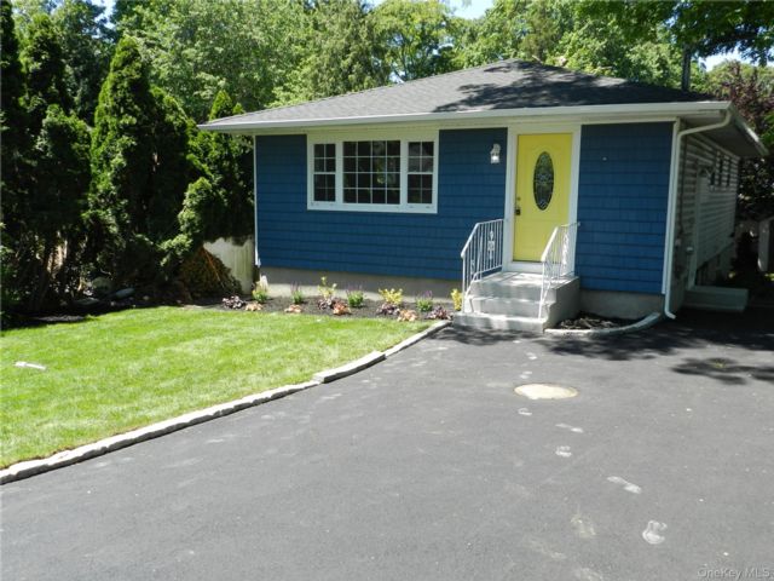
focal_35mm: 32
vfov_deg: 44.2
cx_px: 387
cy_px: 290
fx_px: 716
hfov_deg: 56.8
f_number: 3.7
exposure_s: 1/400
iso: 160
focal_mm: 5.6
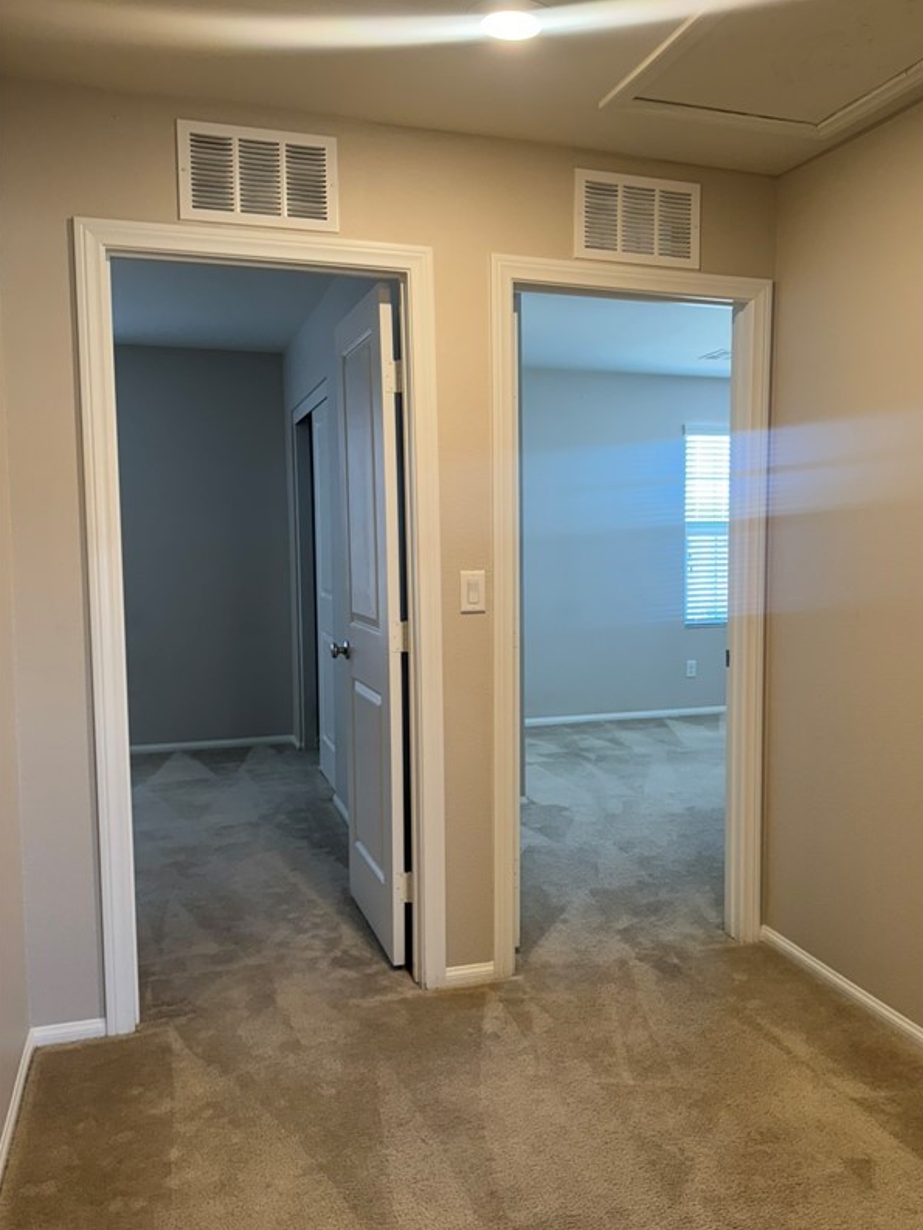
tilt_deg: -5.8
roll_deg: +0.2
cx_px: 593
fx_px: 1102
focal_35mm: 31
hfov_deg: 45.0
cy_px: 634
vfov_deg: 58.3
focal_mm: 6.76
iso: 125
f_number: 1.78
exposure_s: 1/60
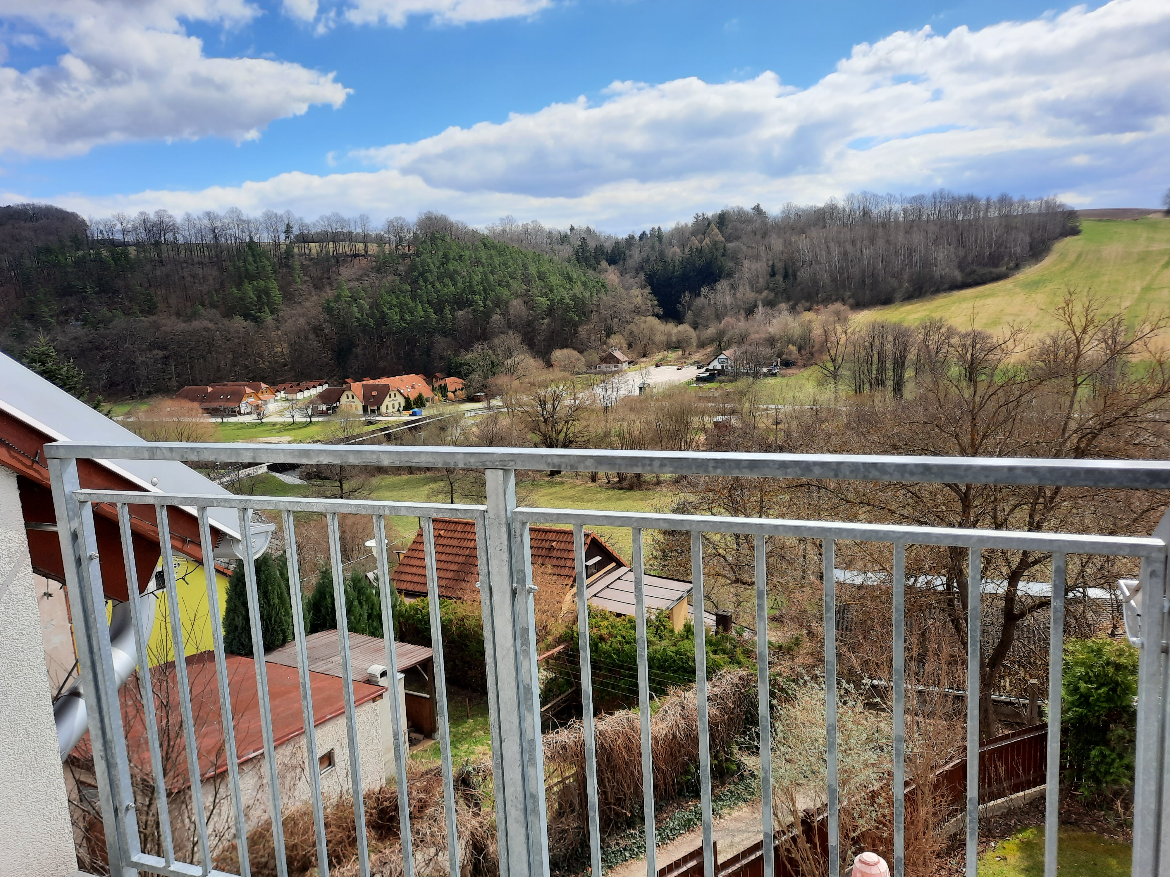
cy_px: 438
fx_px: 845
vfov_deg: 54.9
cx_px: 585
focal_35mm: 25
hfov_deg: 69.4
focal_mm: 4.6
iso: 32
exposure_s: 1/716
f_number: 2
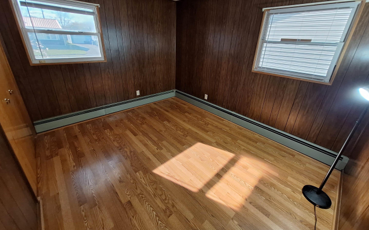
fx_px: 141
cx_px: 187
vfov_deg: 78.2
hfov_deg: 105.3
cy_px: 99
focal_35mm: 14
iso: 125
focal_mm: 1.74
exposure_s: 1/40
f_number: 2.2
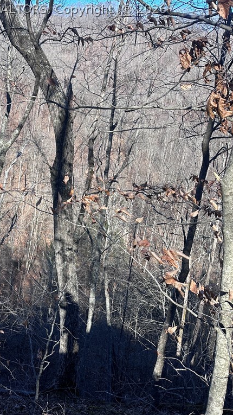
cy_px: 207
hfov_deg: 30.9
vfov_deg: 56.6
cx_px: -8
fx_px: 385
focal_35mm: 35
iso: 80
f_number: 1.78
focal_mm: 6.86
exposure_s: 1/1721
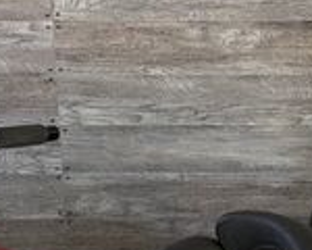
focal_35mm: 100
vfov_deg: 15.0
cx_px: 173
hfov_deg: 19.2
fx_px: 923
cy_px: 281
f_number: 1.78
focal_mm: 6.76
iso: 80
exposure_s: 1/26
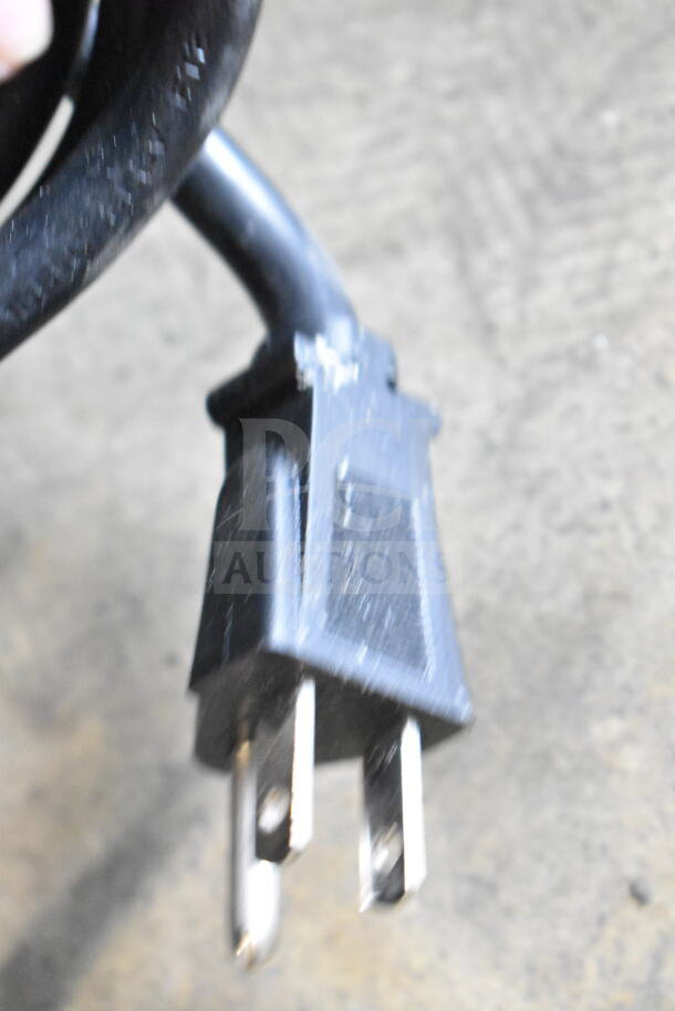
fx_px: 2318
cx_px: 338
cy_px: 506
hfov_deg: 16.6
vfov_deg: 24.6
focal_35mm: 82
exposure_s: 1/100
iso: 10000
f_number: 5.6
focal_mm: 55
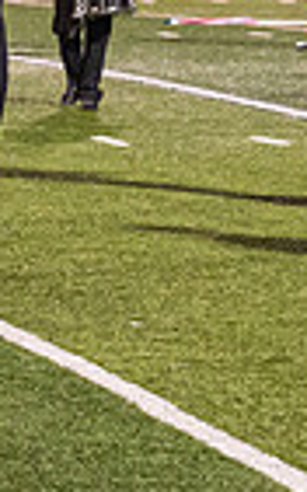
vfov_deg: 6.4
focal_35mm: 329
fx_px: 4409
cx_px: -645
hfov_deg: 3.9
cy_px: 377
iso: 3200
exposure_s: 1/200
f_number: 4
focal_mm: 50
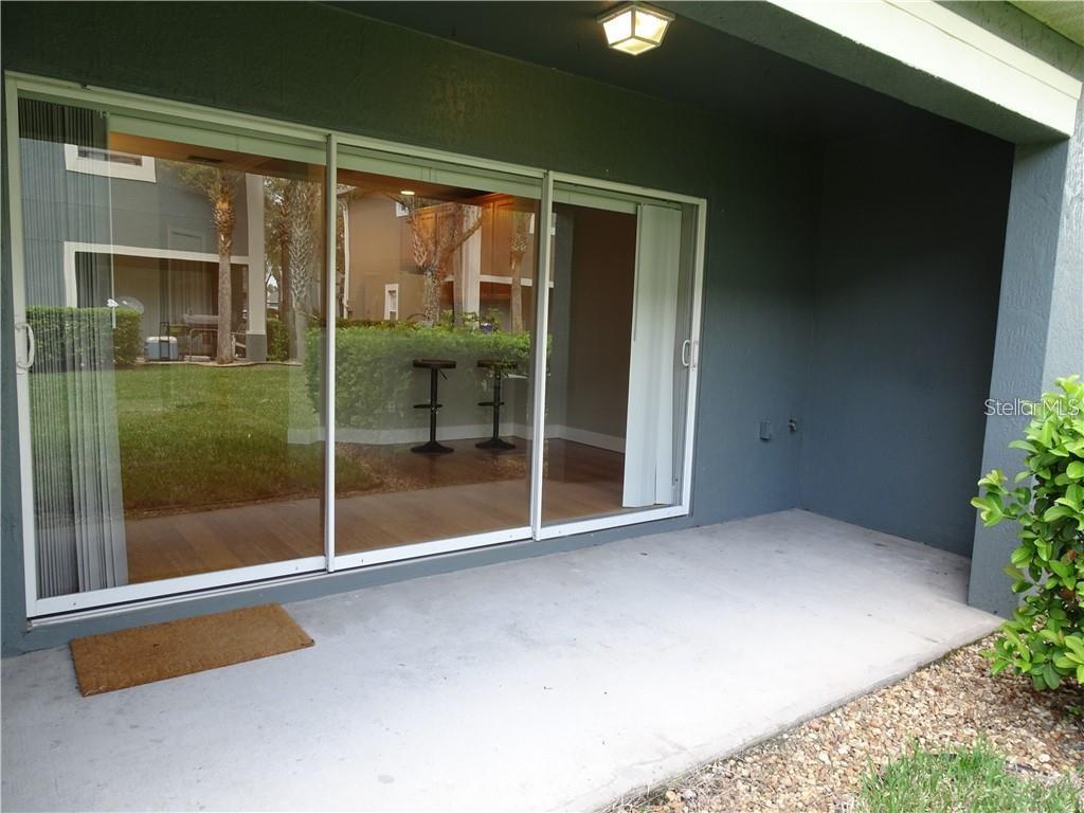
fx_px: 752
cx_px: 542
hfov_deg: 71.6
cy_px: 406
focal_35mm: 24
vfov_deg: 56.8
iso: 80
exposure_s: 1/50
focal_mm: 4.1
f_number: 3.5
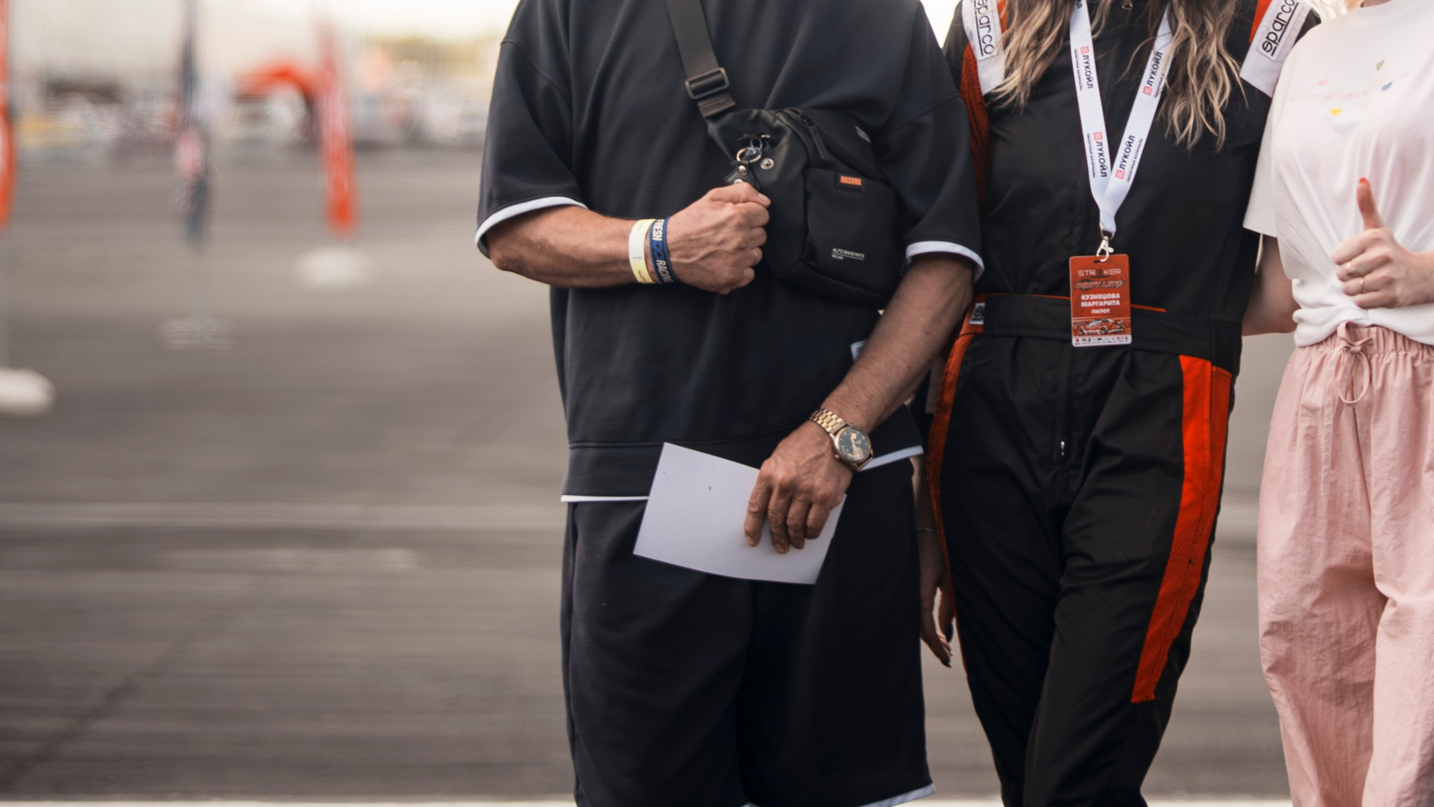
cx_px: 1104
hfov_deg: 15.4
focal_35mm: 139
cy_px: 129
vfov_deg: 8.7
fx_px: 5286
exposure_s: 1/100
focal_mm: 85
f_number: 1.8
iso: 100
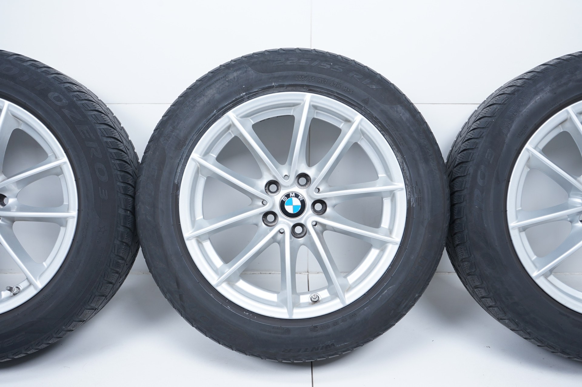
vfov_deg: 35.9
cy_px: 194
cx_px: 291
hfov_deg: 51.9
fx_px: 598
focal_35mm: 37
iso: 250
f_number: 7.1
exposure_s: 1/100
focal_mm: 37
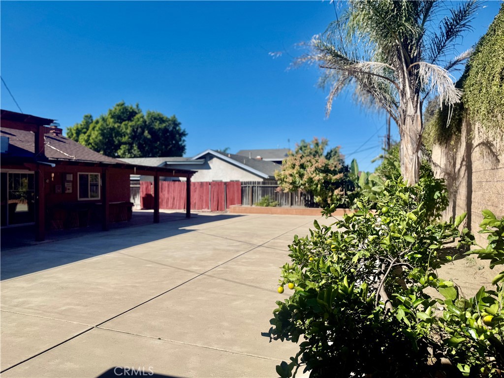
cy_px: 189
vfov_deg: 56.8
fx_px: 349
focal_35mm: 24
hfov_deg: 71.6
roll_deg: -0.7
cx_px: 252
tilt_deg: -0.4
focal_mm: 6.76
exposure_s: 1/6173
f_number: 1.78
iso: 80
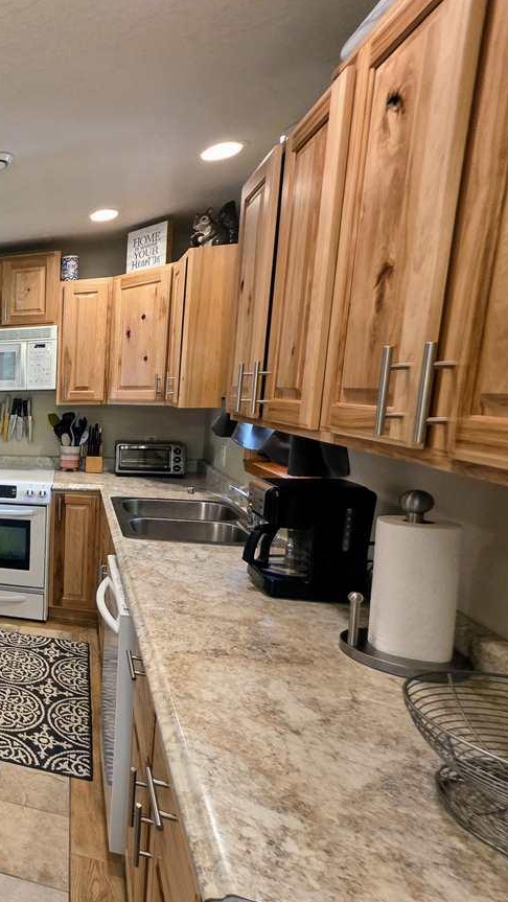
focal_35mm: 21
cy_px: 475
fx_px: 502
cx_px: -130
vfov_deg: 83.8
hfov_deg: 37.3
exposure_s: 1/120
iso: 250
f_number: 1.9
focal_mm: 2.2
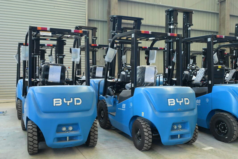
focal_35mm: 36
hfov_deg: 53.1
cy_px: 80
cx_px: 119
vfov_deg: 36.9
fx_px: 238
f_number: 4
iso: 3200
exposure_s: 1/320
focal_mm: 24
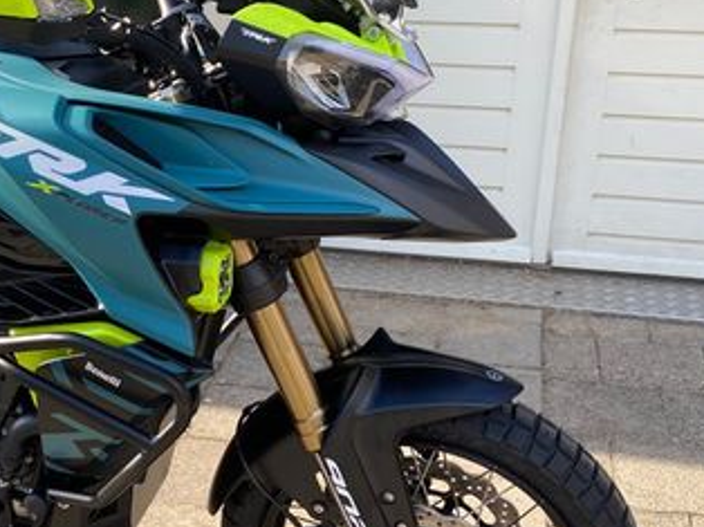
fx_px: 1077
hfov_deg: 35.8
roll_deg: -2.0
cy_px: 309
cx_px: 231
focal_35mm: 53
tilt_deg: -21.3
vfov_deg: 27.4
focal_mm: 4.25
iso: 32
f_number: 1.8
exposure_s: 1/343
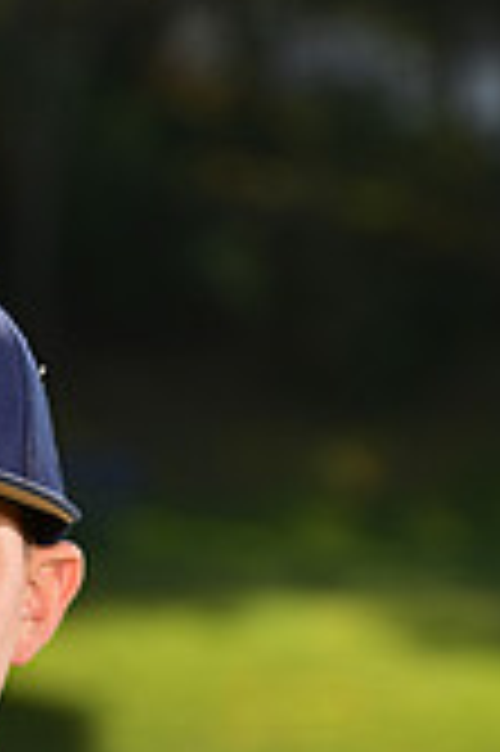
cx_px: -169
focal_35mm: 470
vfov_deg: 4.4
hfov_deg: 2.9
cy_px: 986
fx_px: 9811
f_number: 5.6
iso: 80
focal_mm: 135
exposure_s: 1/250
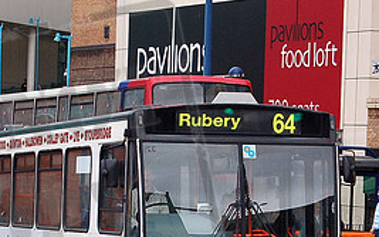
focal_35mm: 182
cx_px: 210
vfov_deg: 7.2
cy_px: 219
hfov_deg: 11.5
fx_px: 1881
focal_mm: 55
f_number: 5.6
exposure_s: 1/500
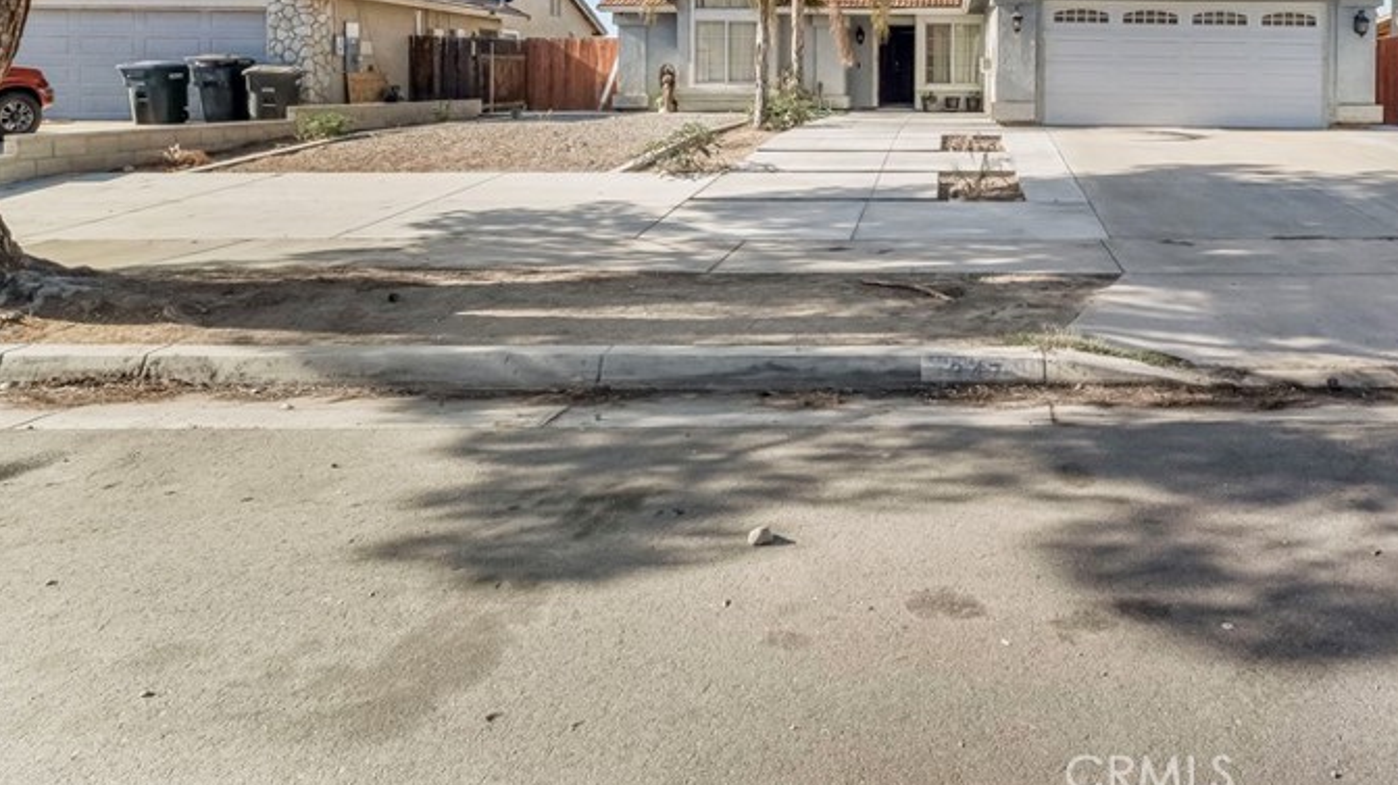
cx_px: 963
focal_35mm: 24
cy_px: 93
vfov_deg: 43.9
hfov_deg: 73.3
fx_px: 889
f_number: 10
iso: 800
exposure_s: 1/25
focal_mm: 10
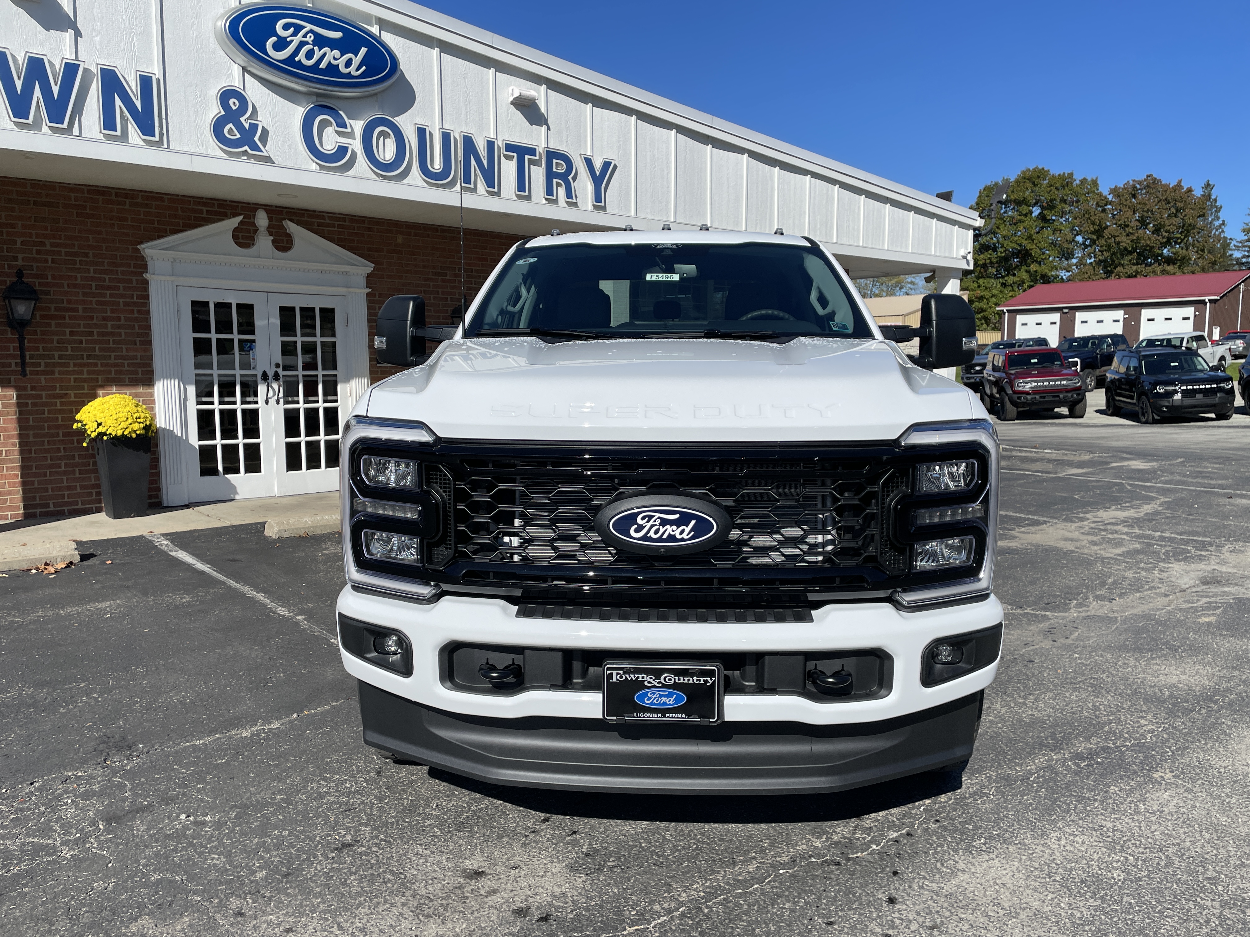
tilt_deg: -6.9
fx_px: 939
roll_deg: +0.7
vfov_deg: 53.1
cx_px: 625
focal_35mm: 26
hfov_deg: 67.3
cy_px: 468
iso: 32
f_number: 1.6
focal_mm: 4.2
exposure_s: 1/6135
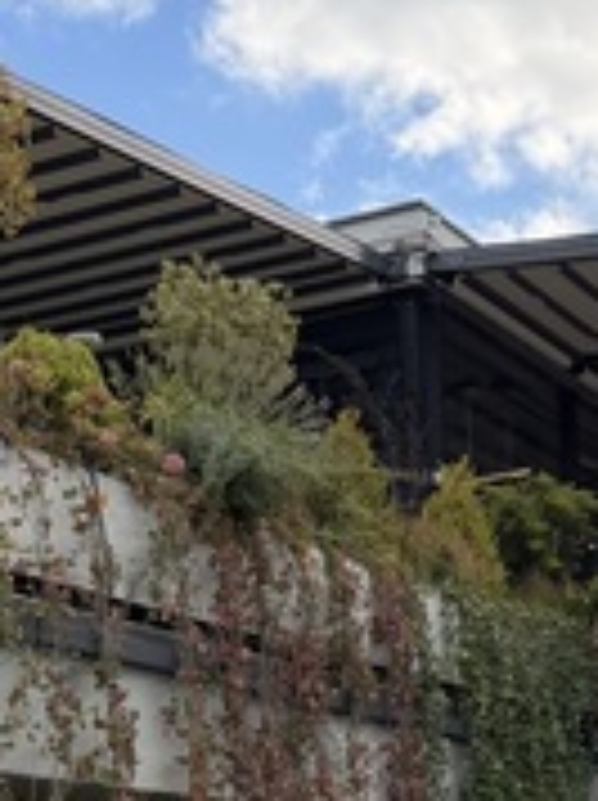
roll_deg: +2.0
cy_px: 1084
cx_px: 508
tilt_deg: -3.4
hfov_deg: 18.0
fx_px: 1870
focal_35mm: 81
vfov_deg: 21.5
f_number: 1.78
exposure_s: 1/1410
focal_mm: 6.76
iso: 100
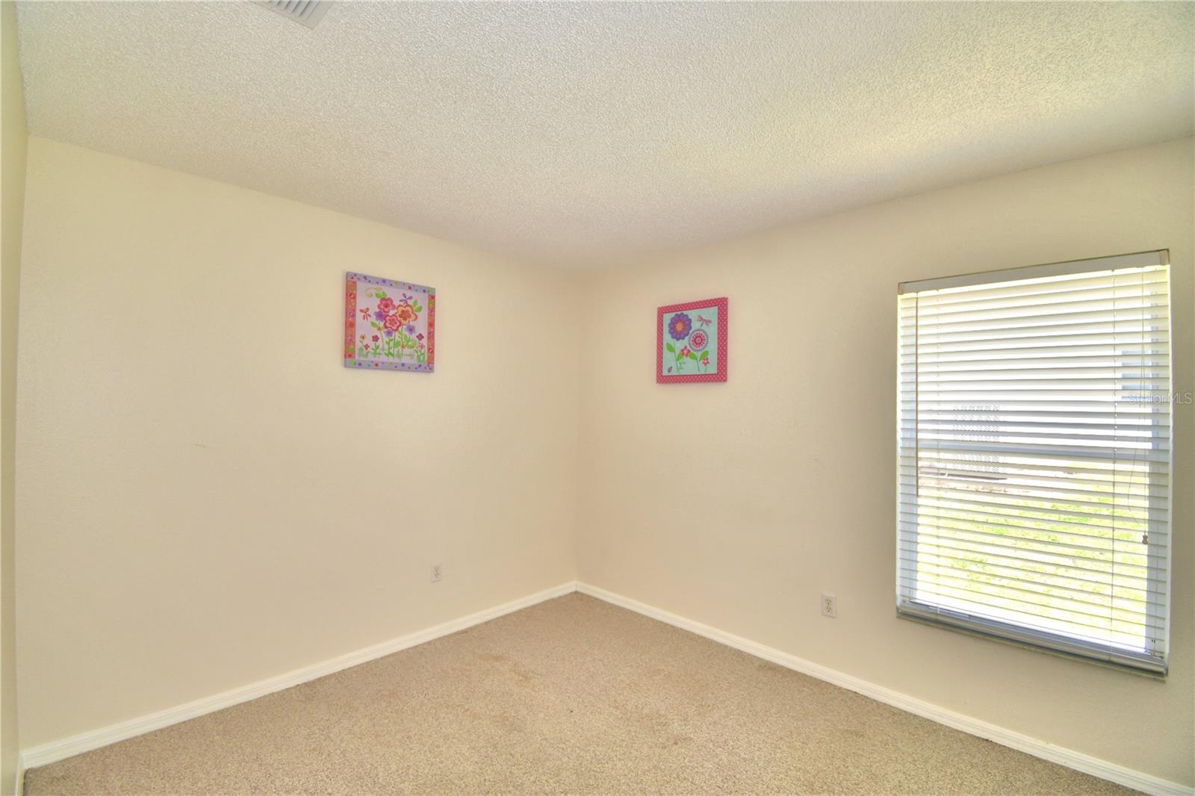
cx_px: 598
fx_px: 498
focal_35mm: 15
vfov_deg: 77.3
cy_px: 398
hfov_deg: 100.4
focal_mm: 10
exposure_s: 1/60
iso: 100
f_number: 4.5
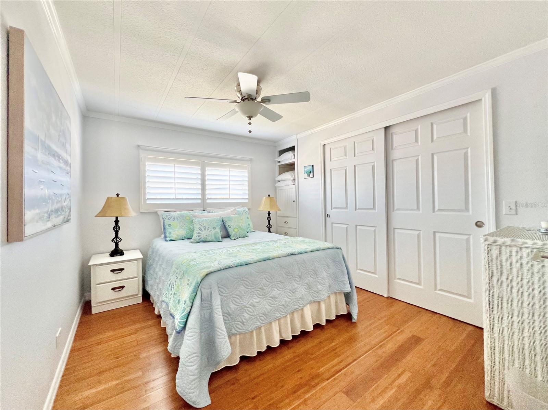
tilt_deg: -0.4
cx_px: 274
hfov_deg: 106.2
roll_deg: +2.2
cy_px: 205
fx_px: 206
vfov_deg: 89.9
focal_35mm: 13
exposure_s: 1/120
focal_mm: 1.57
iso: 125
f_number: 1.8
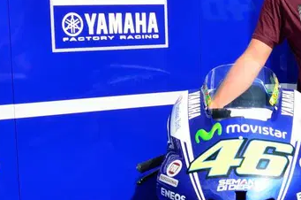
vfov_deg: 11.6
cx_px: 294
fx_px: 968
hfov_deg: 17.3
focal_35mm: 116
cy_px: 208
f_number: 11
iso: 160
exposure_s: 1/125
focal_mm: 22
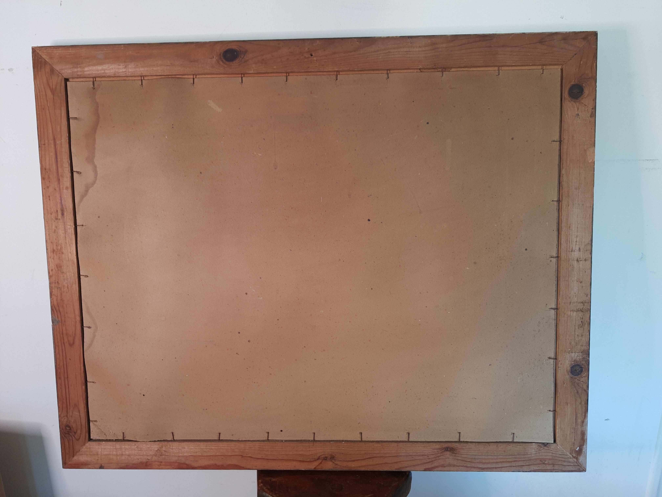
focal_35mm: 26
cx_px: 331
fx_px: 497
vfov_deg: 53.1
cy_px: 248
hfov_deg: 67.3
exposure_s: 1/6
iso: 50
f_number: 1.7
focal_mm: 4.32
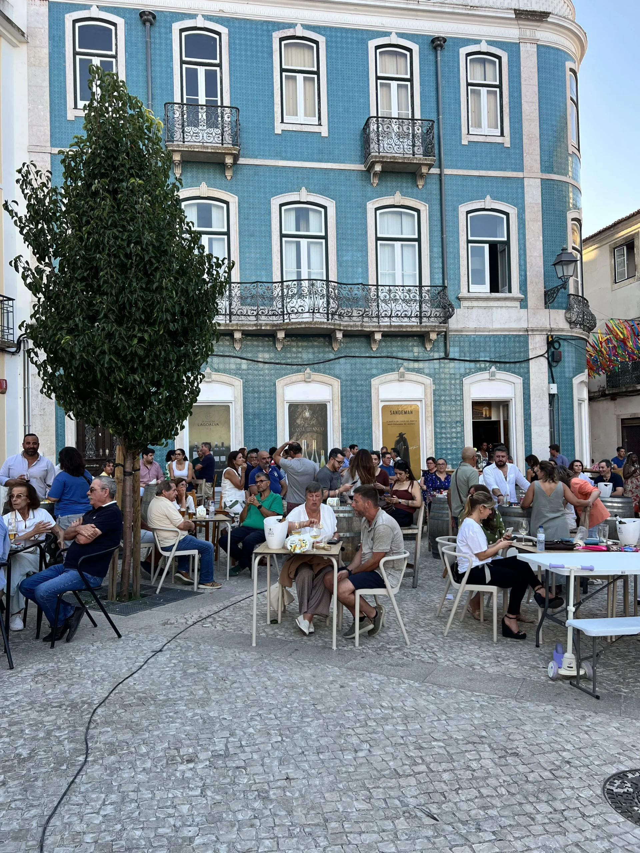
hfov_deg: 53.1
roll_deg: +2.2
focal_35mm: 26
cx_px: 320
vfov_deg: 67.3
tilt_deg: +2.8
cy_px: 426
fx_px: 641
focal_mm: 5.7
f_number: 1.5
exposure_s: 1/353
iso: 50
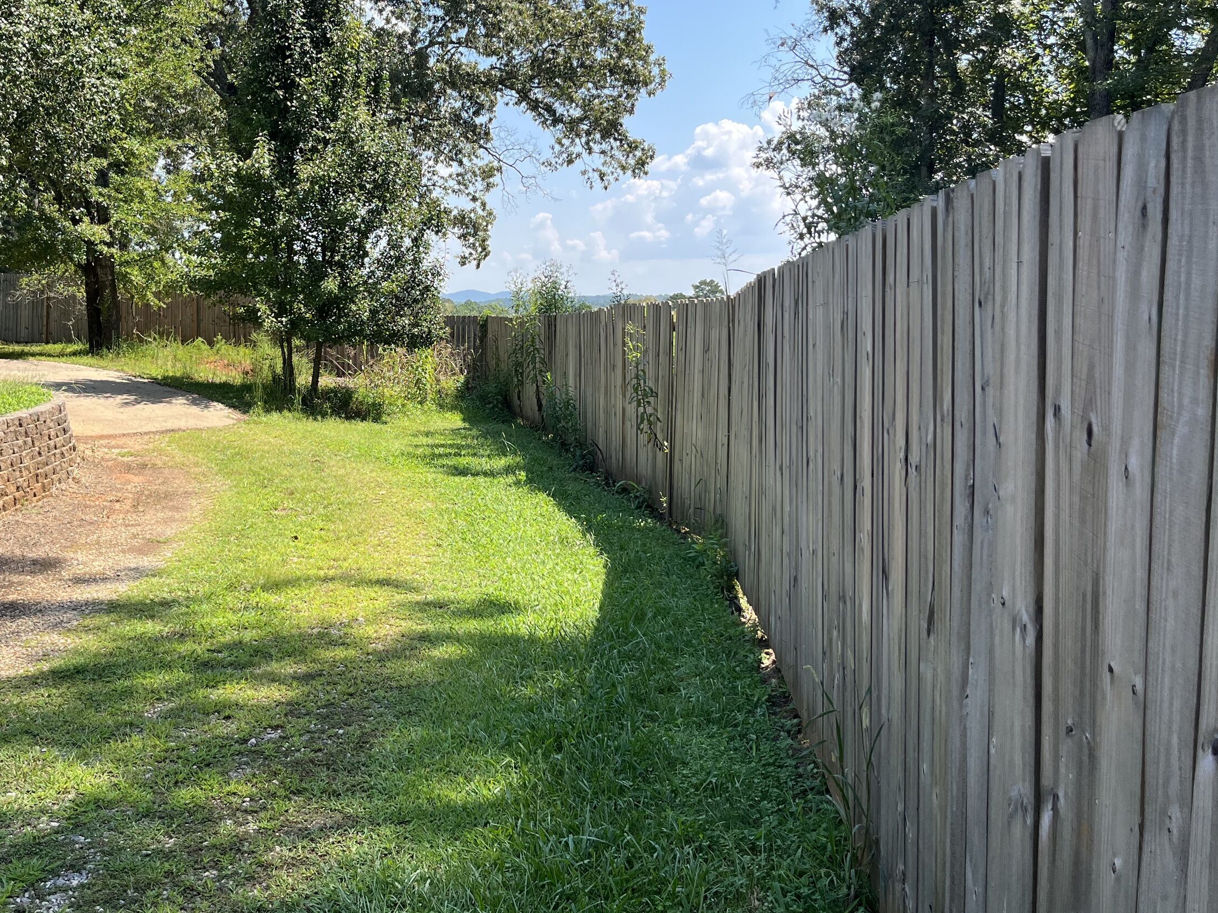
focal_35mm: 36
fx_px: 1267
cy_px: 393
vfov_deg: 39.6
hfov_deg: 50.5
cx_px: 408
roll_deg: +0.3
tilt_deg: -2.5
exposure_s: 1/1325
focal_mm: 5.1
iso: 50
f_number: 1.6
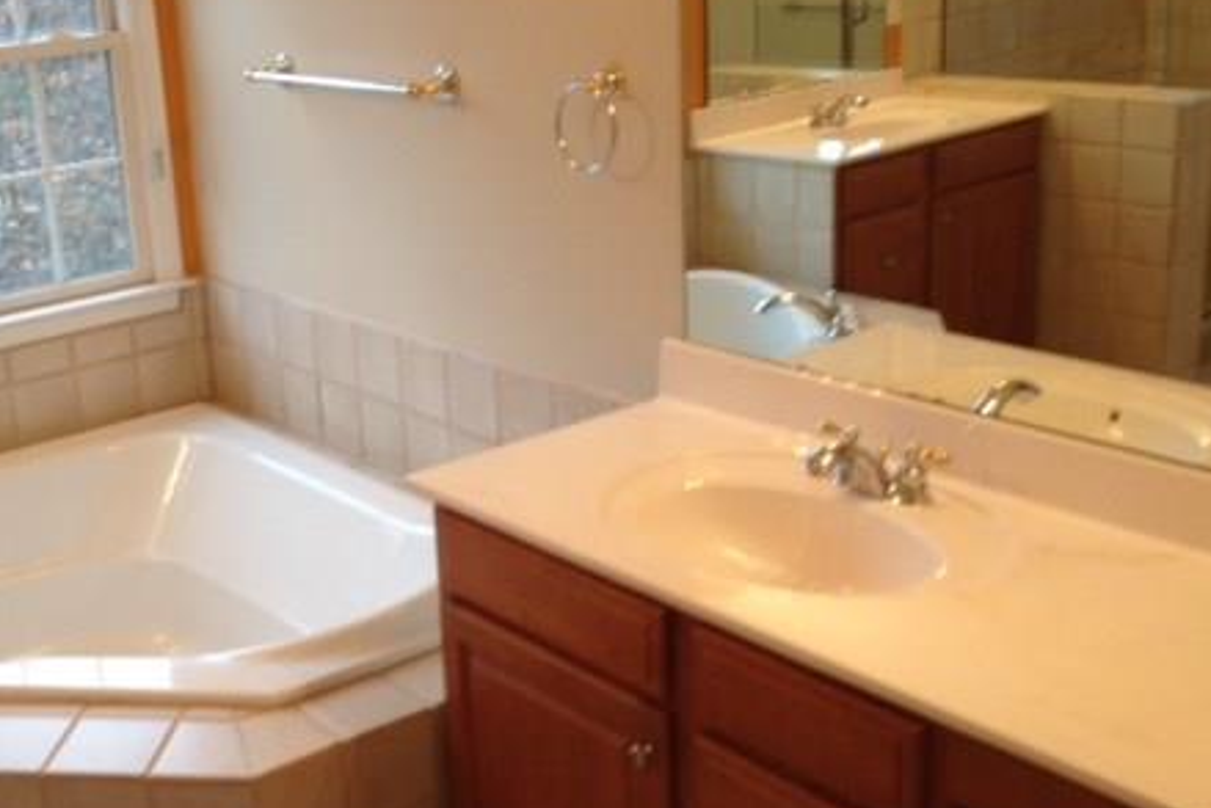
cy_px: 403
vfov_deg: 27.0
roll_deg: +4.3
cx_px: 350
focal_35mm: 50
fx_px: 1682
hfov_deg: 38.9
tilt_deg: -18.2
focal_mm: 4.12
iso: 50
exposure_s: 1/20
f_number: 2.4
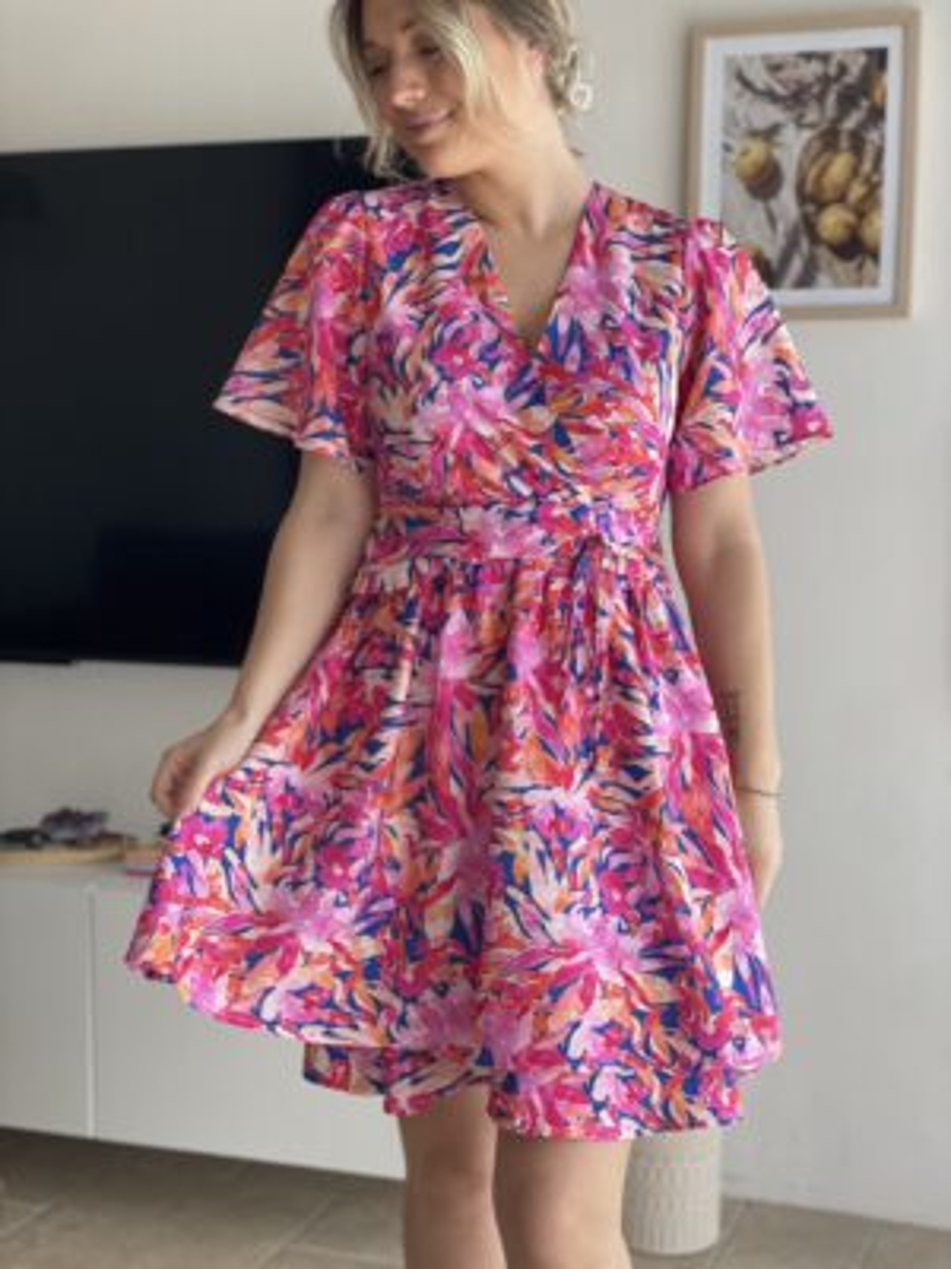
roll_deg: +0.0
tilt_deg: -4.9
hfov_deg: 28.0
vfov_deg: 36.8
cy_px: 634
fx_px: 1905
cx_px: 476
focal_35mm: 52
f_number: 2
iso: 25
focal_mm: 6
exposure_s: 1/134
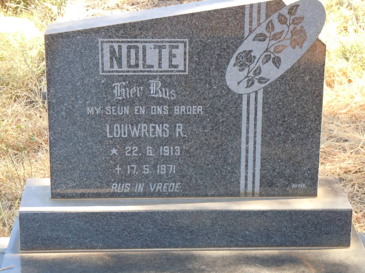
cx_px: 182
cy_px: 136
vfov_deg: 14.5
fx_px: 1076
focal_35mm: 102
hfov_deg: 19.3
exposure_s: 1/50
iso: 200
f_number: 4.5
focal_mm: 18.3
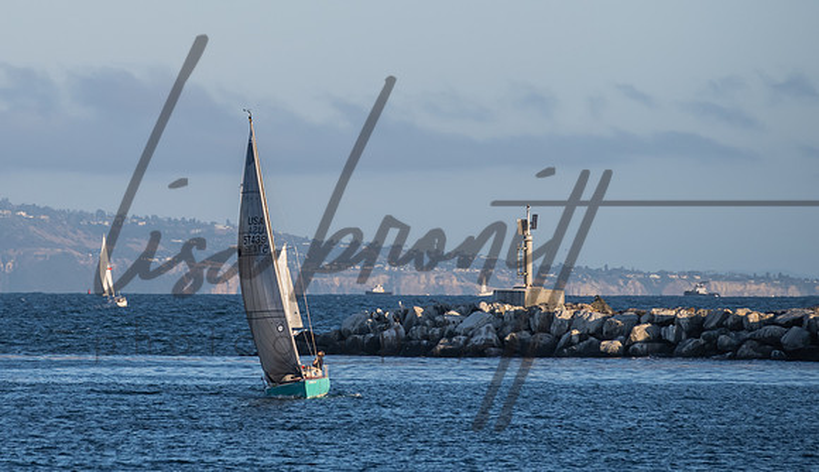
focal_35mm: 385
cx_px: 188
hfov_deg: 5.6
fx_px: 8402
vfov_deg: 3.2
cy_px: 86
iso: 320
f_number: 6.3
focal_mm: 200
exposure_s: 1/1000
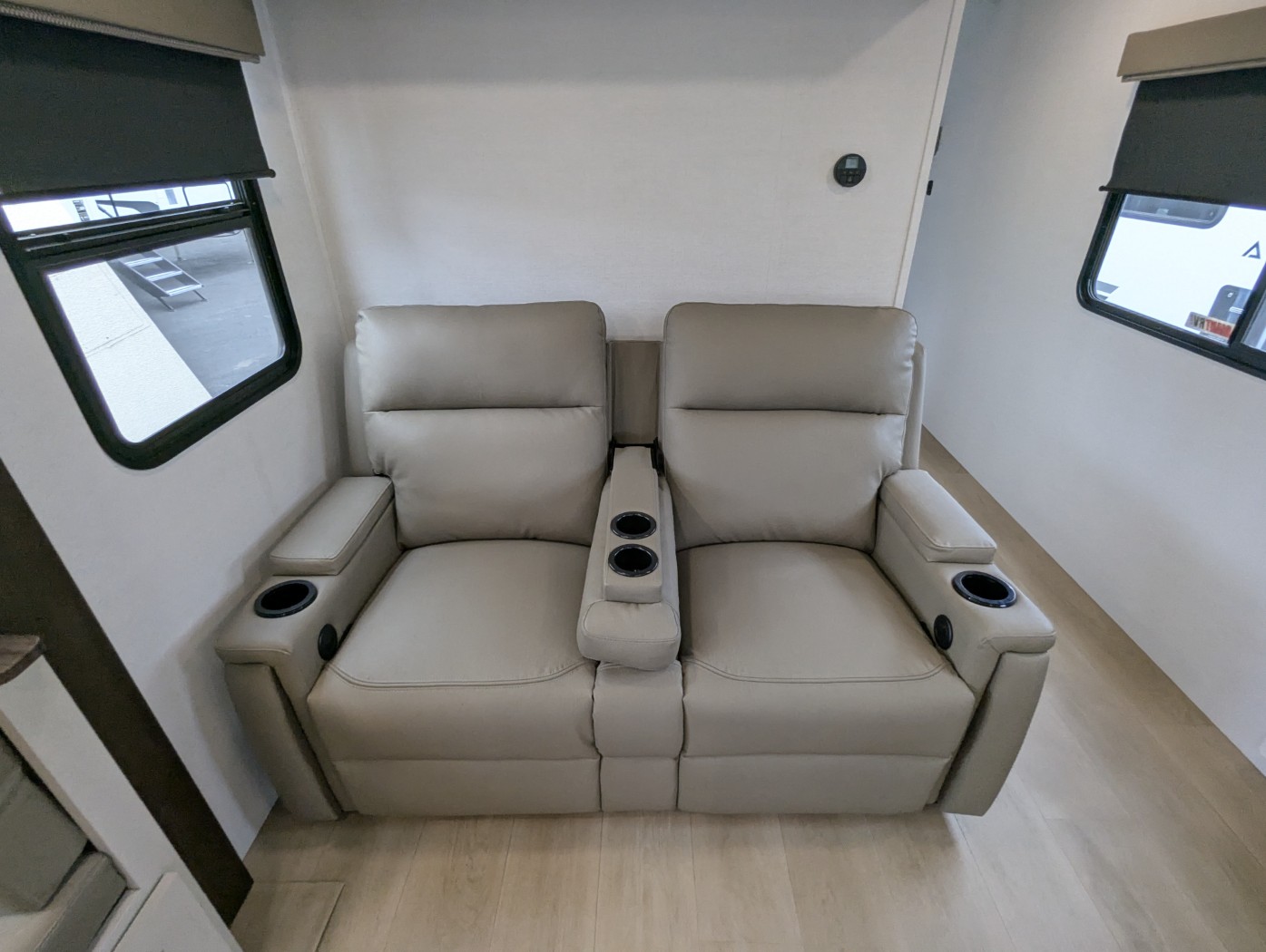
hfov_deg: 94.4
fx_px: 586
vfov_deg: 78.2
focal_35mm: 16
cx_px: 633
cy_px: 476
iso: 118
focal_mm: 2.35
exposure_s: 1/132
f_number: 2.2
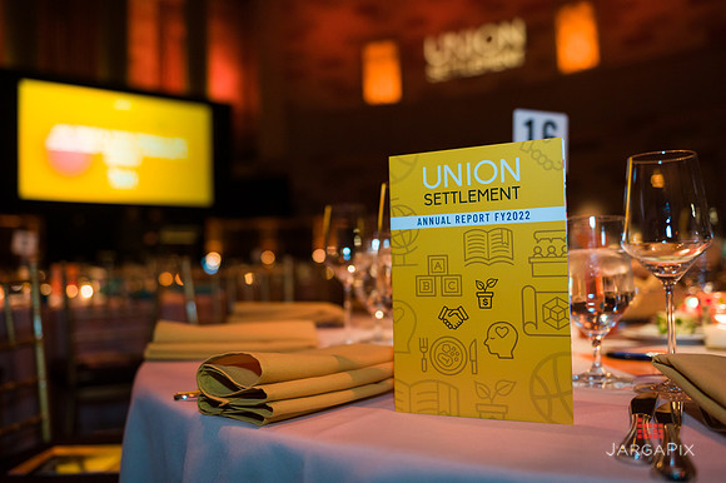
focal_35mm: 32
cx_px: 363
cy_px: 242
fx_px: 645
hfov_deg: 58.7
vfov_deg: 41.1
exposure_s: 1/200
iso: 1600
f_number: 3.2
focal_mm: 32
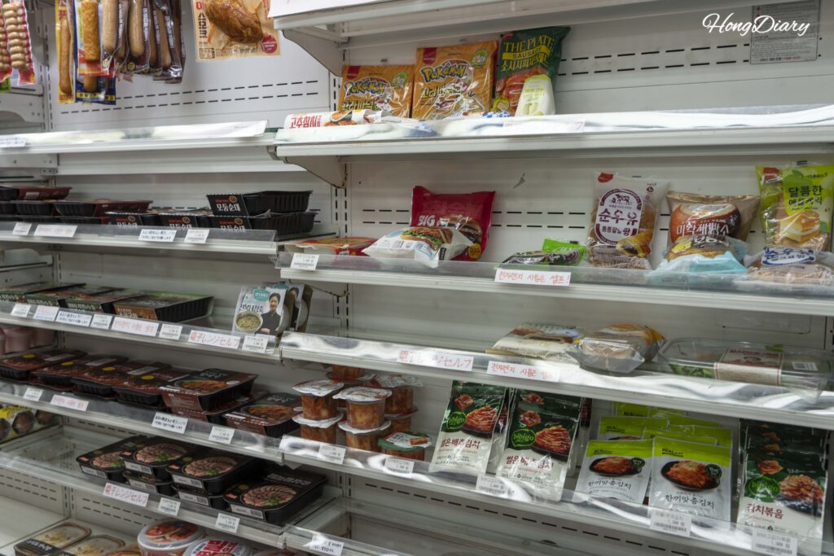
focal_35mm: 28
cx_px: 417
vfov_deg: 46.4
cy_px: 278
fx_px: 649
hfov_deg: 65.5
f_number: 4
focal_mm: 28
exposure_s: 1/60
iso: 100
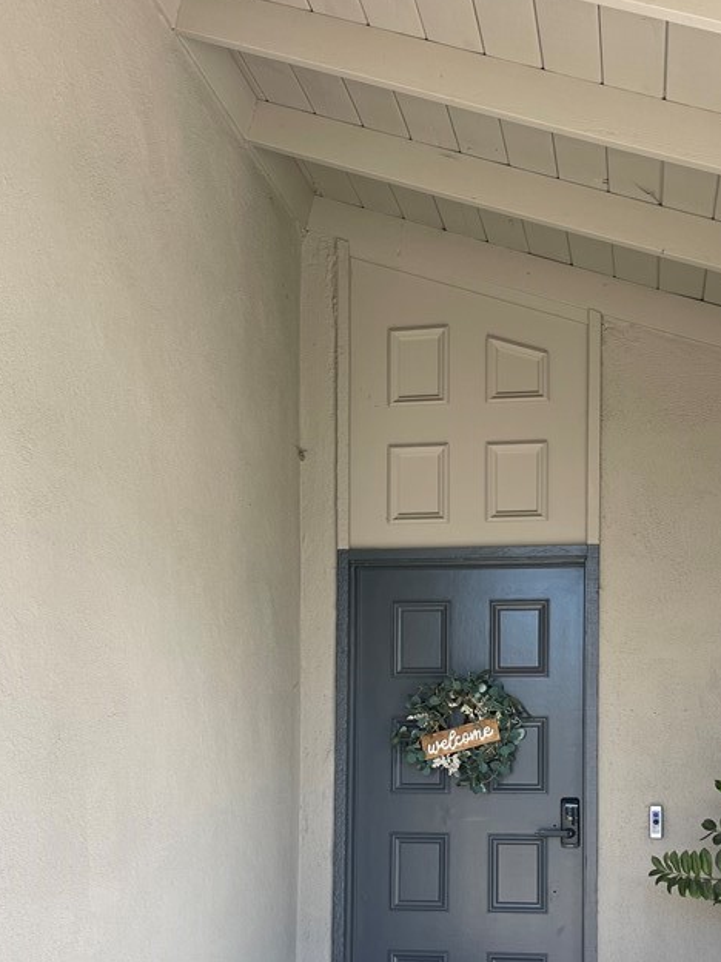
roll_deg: -0.5
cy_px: 718
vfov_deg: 44.3
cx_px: 498
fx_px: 1139
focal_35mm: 41
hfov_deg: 34.7
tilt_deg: +2.2
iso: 32
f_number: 1.6
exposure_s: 1/418
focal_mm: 5.1
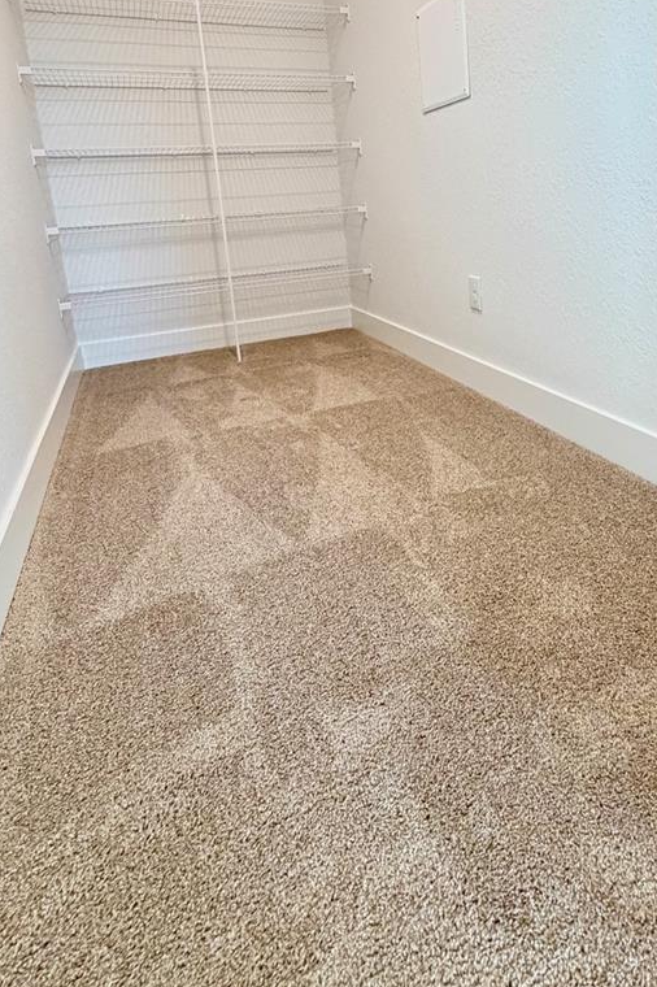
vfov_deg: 73.0
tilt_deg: -9.3
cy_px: 304
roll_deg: +3.6
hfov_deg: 53.6
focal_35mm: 23
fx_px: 630
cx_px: 454
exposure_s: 1/60
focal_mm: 2.22
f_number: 2.2
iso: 400
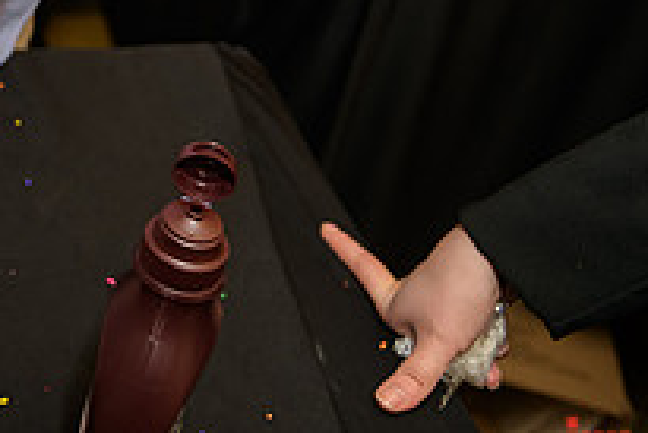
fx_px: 1225
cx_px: -126
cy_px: -30
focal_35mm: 68
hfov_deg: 26.4
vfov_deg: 19.3
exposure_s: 1/125
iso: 640
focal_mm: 24
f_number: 3.2
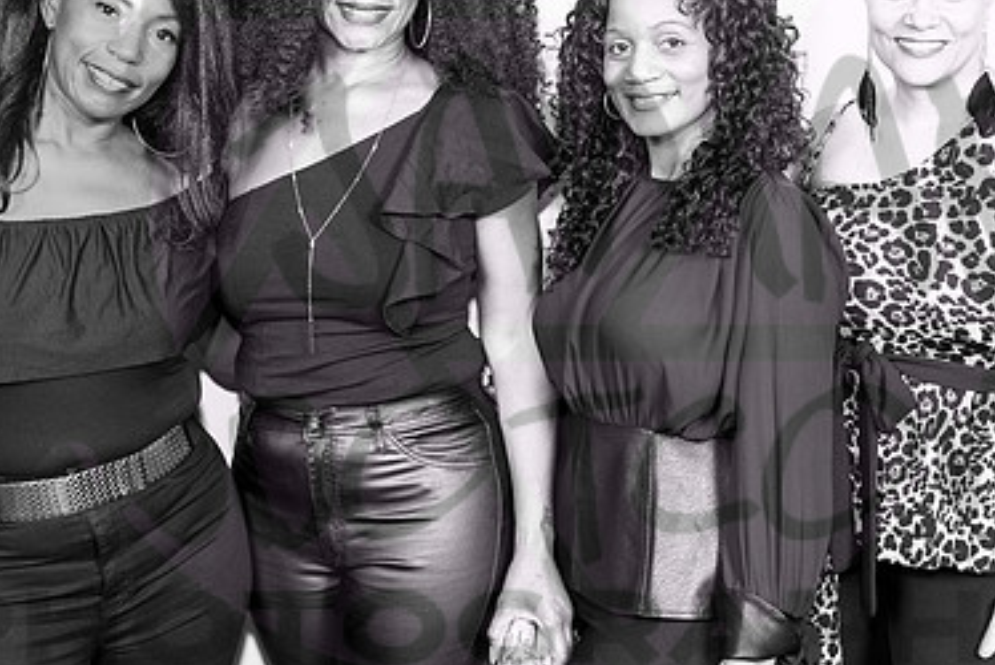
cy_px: 174
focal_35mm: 62
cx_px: 519
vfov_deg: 21.8
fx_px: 1715
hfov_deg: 32.4
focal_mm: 40
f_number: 4
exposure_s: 1/200
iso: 500
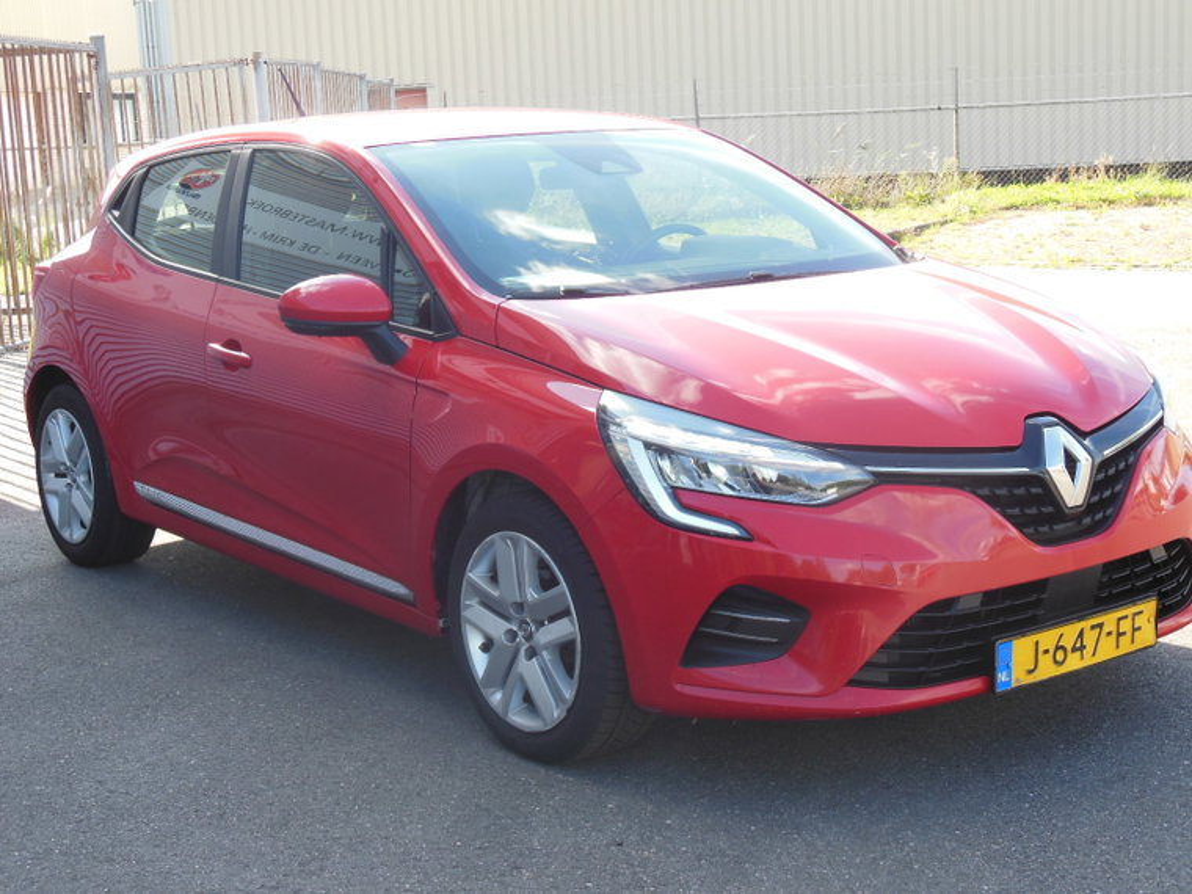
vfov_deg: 25.7
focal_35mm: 57
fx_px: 1963
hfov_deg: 33.8
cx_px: 596
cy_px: 447
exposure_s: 1/160
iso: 125
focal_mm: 10.2
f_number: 4.1
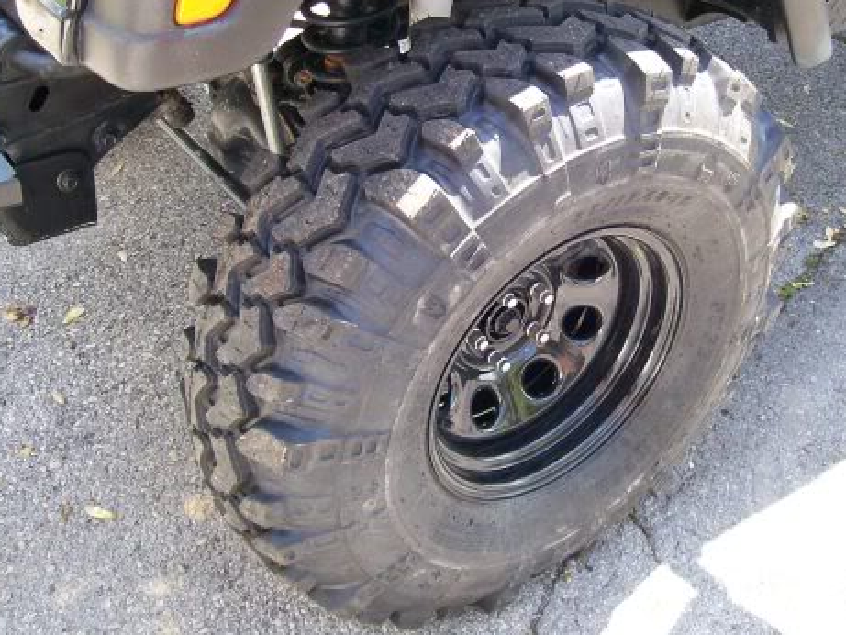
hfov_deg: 38.1
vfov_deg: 29.0
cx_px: 477
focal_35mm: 50
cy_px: 229
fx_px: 1222
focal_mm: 6
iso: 80
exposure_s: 1/117
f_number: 2.7
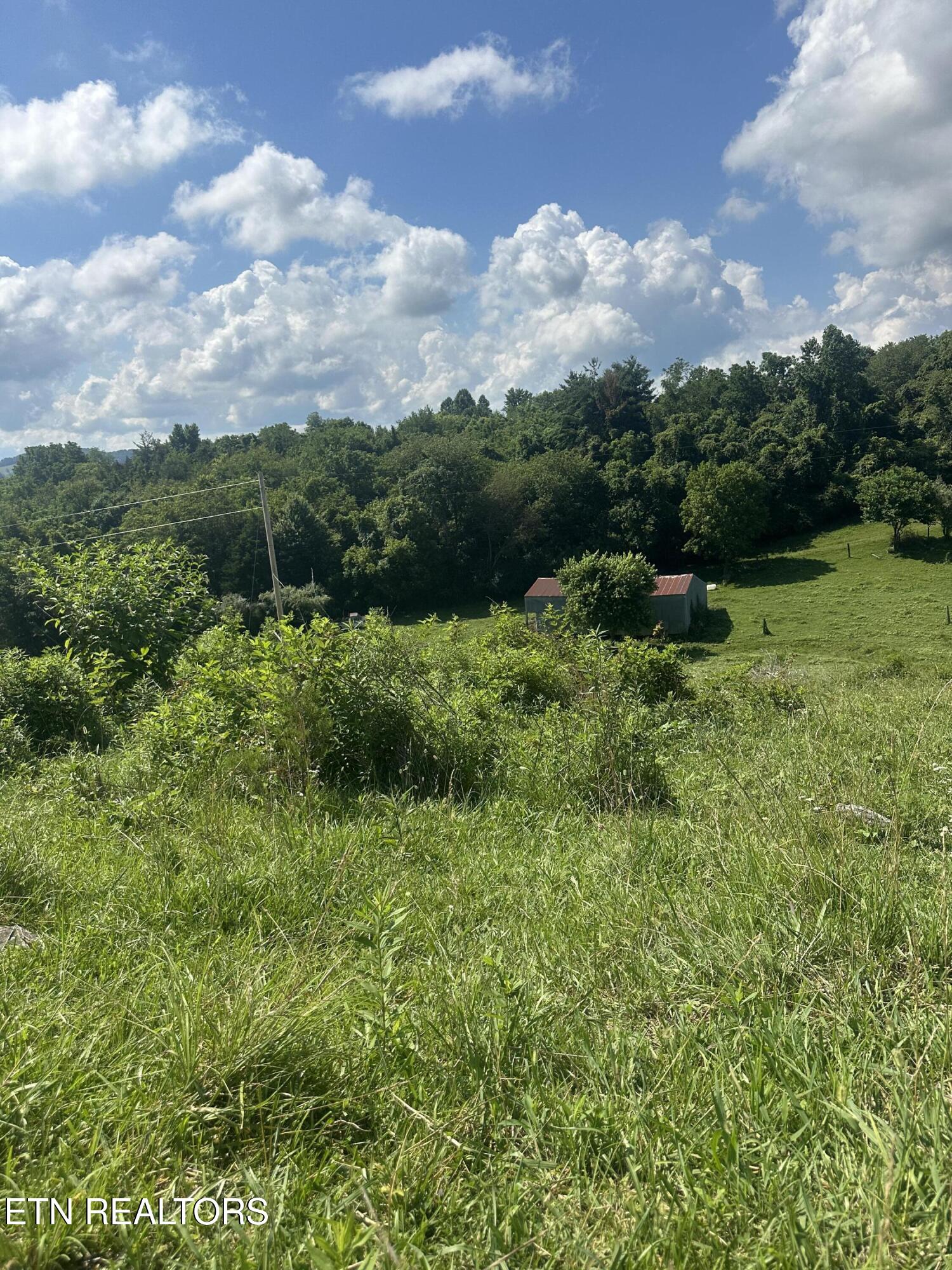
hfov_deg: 56.8
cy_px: 635
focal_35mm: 24
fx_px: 880
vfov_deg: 71.6
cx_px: 476
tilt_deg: -11.4
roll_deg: +1.6
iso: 80
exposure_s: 1/6623
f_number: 1.78
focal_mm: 6.86
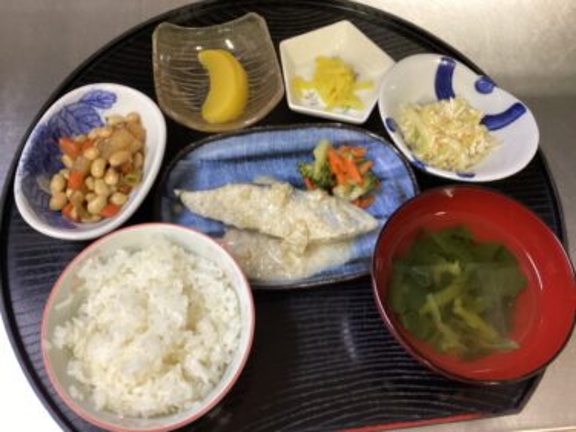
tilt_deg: -67.7
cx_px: 288
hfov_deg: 58.4
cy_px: 216
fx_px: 516
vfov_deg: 45.4
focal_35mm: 31
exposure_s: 1/60
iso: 250
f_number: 2.4
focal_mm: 3.3
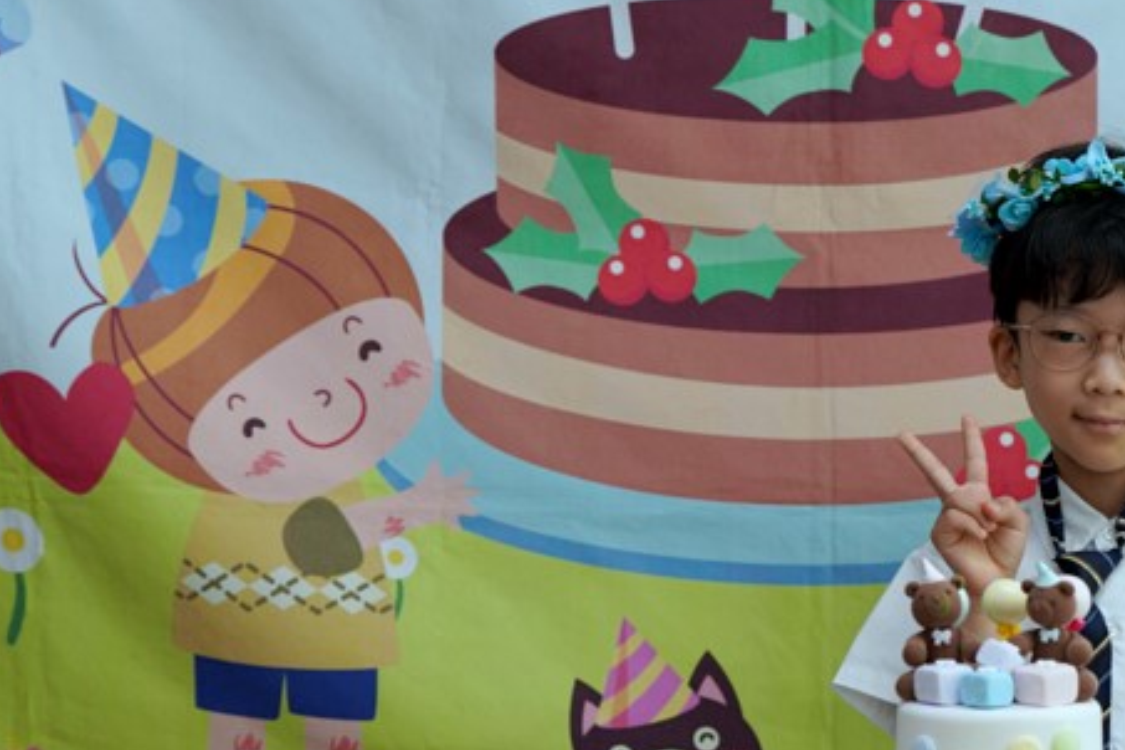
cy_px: 546
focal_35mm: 139
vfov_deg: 9.9
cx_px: 946
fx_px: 4343
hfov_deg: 14.6
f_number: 4
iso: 320
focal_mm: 70
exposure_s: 1/160
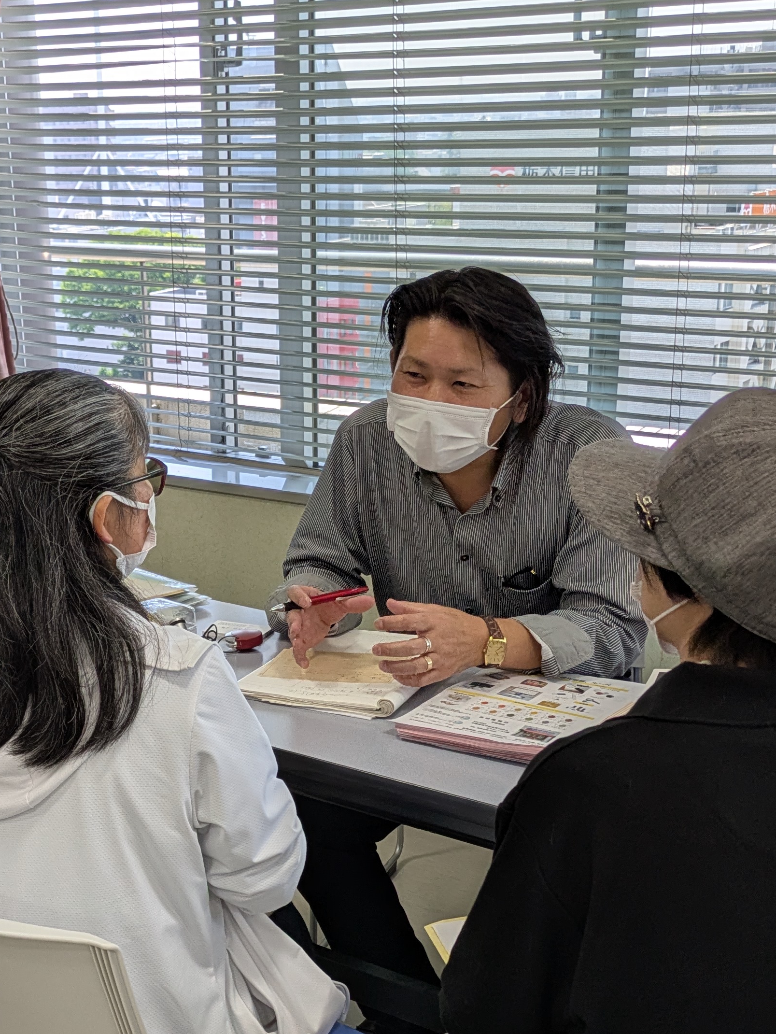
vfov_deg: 35.3
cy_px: 650
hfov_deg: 26.8
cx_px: 230
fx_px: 1613
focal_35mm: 54
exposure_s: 1/487
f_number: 1.89
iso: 42
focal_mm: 5.43
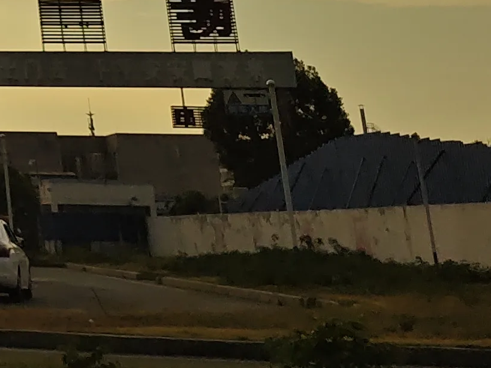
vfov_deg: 11.4
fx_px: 1631
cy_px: -408
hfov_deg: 13.7
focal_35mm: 115
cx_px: -578
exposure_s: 1/6944
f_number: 1.88
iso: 71
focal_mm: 5.56
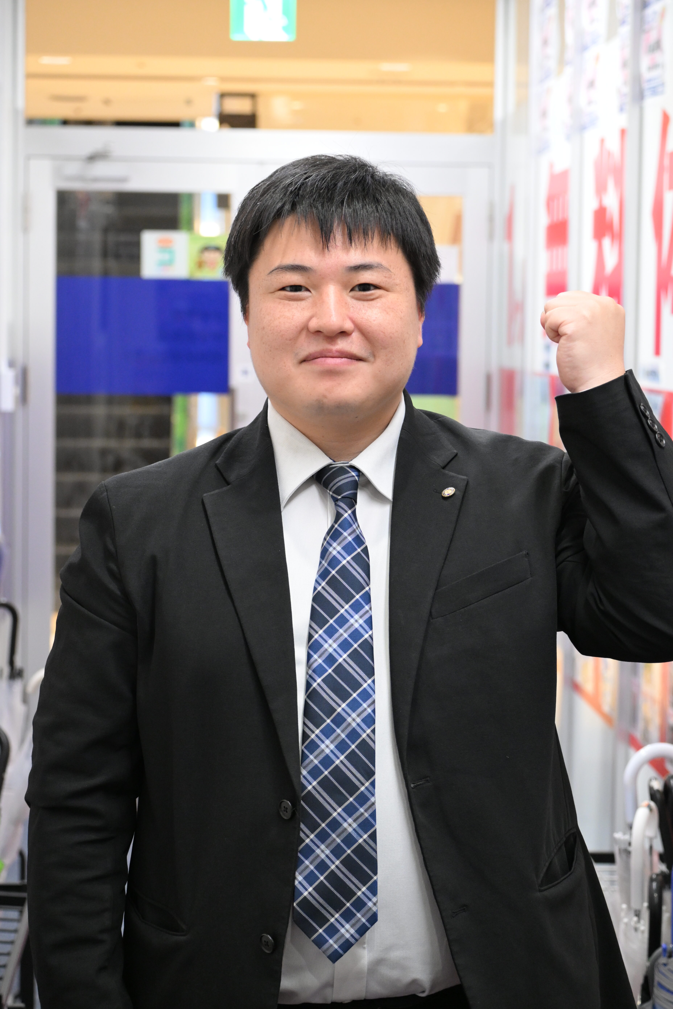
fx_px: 2397
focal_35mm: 86
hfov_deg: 16.0
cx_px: 336
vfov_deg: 23.8
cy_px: 504
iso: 2200
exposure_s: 1/125
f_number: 4.5
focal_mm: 57
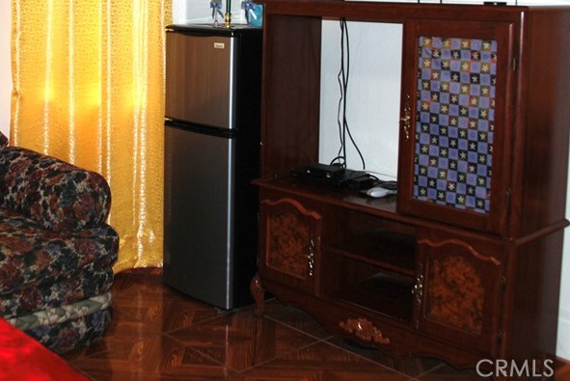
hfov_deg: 38.0
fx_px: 824
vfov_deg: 25.4
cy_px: 52
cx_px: 220
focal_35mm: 52
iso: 200
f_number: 3.8
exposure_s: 1/60
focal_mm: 20
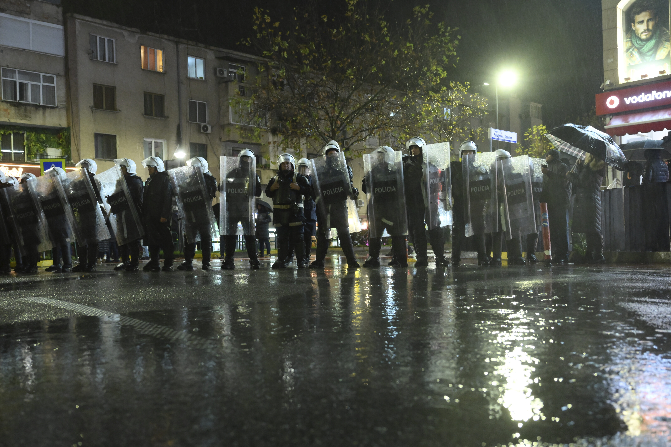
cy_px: 241
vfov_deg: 39.3
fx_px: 625
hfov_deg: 56.4
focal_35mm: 34
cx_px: 314
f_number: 3.2
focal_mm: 30.5
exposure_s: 1/80
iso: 5000
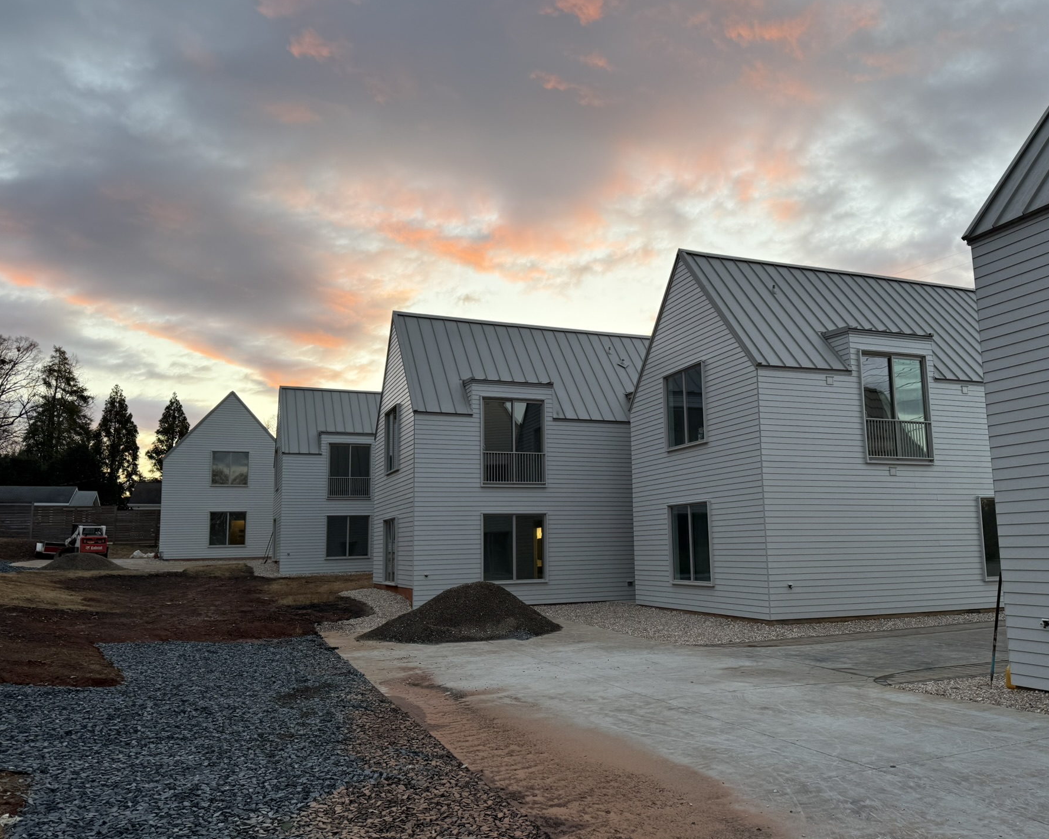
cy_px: 430
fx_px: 838
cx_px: 574
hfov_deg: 63.9
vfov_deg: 53.2
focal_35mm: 27
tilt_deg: +8.0
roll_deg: +3.0
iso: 100
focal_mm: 6.76
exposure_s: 1/246
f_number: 1.78
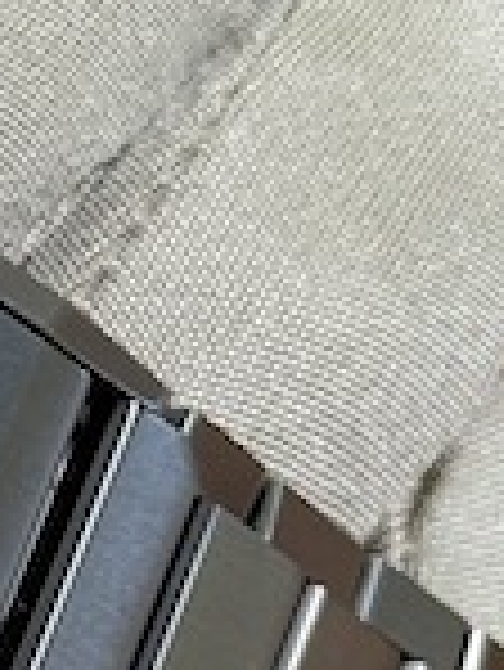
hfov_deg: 5.7
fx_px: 4982
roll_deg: +2.2
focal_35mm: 257
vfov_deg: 7.7
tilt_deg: -9.8
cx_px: -360
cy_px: 396
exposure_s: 1/60
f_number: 1.78
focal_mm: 6.76
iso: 100
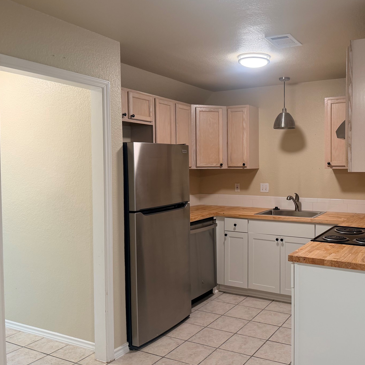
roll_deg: +0.5
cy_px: 173
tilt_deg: -2.1
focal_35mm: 32
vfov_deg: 51.1
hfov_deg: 50.2
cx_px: 244
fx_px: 382
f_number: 1.78
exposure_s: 1/60
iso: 125
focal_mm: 6.76
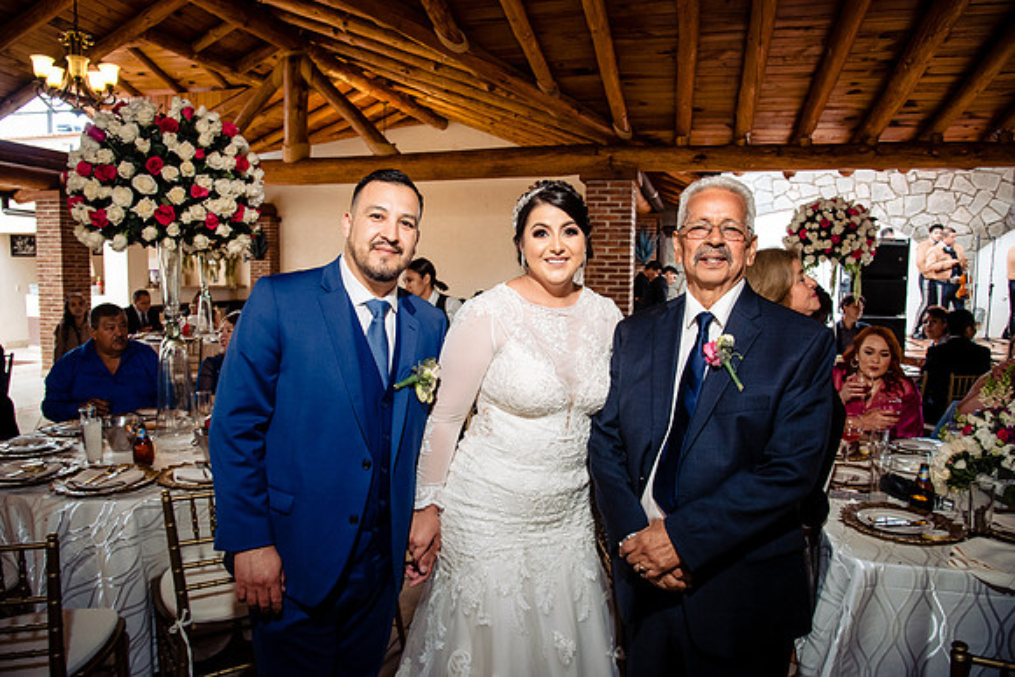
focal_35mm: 24
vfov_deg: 53.2
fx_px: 677
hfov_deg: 73.7
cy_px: 338
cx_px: 508
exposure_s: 1/100
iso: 2000
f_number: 7.1
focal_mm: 24
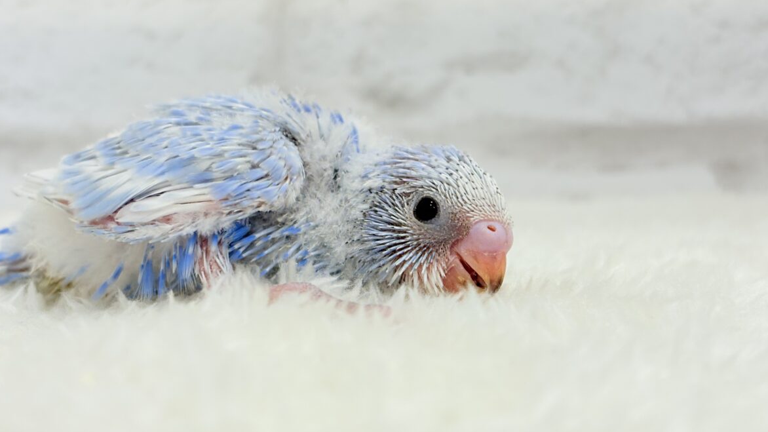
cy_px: 153
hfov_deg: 36.0
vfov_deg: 20.7
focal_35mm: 58
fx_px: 1181
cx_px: 377
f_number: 1.6
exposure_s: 1/100
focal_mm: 5.96
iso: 64
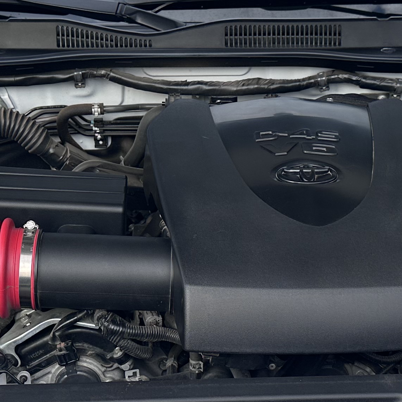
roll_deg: -0.7
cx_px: 231
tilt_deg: -23.3
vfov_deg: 23.0
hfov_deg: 23.0
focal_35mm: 75
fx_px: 985
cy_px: 257
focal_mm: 6.86
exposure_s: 1/1453
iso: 80
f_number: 1.78
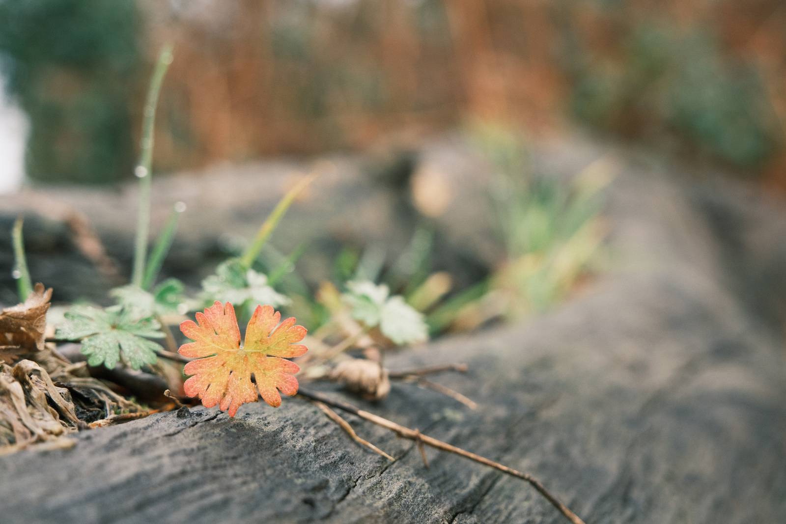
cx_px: 393
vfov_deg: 25.1
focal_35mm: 54
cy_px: 262
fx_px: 1179
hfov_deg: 36.9
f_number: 4
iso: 640
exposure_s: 1/350
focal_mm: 35.8
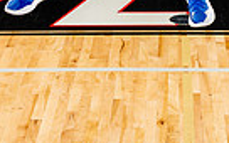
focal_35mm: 172
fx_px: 1073
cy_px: -220
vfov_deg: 7.1
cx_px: 143
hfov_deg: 12.2
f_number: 5
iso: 250
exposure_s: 1/250
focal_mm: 51
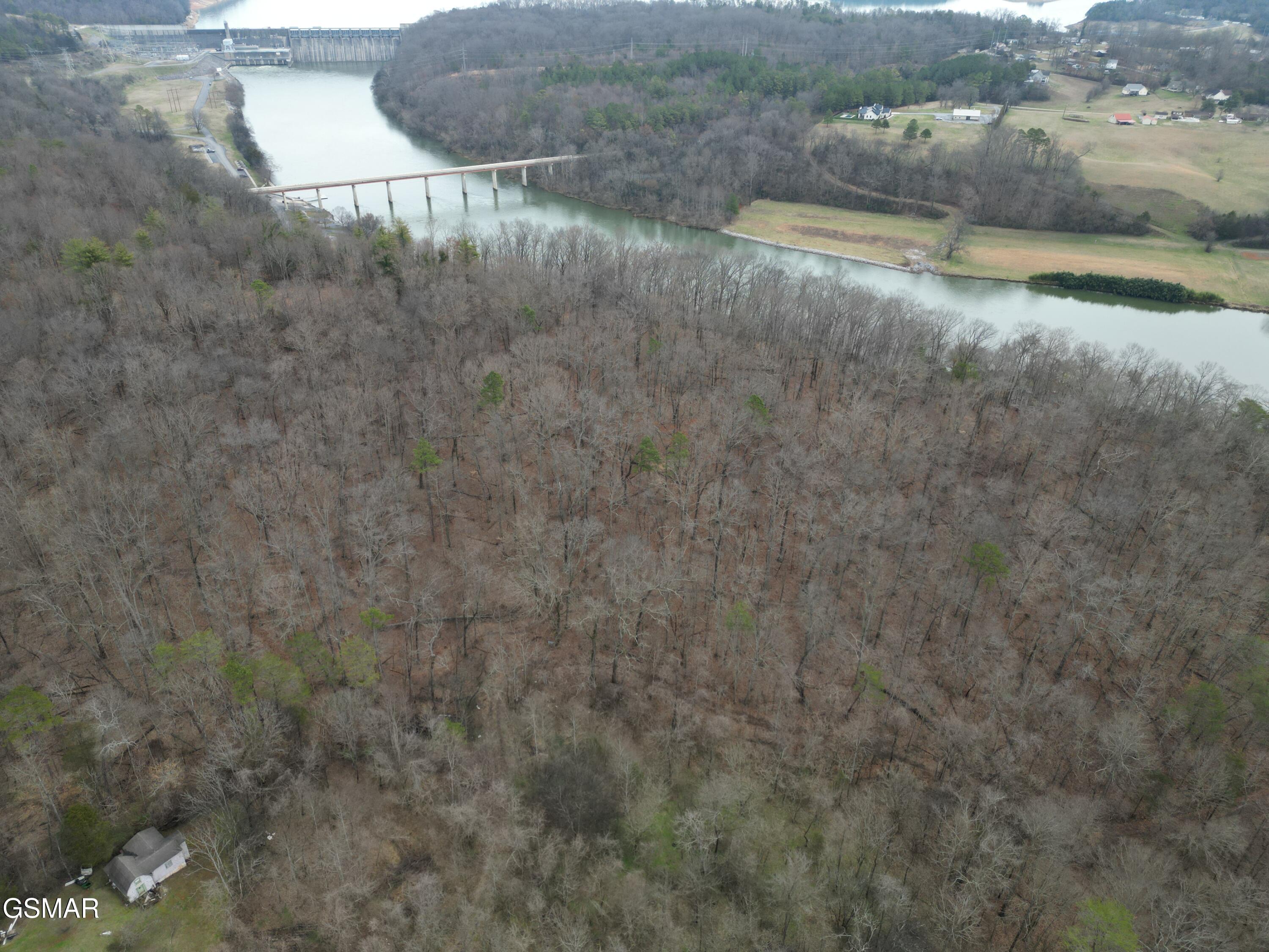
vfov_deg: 56.8
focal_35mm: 24
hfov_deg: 71.6
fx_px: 880
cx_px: 634
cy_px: 476
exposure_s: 1/640
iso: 100
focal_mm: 6.72
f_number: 1.7
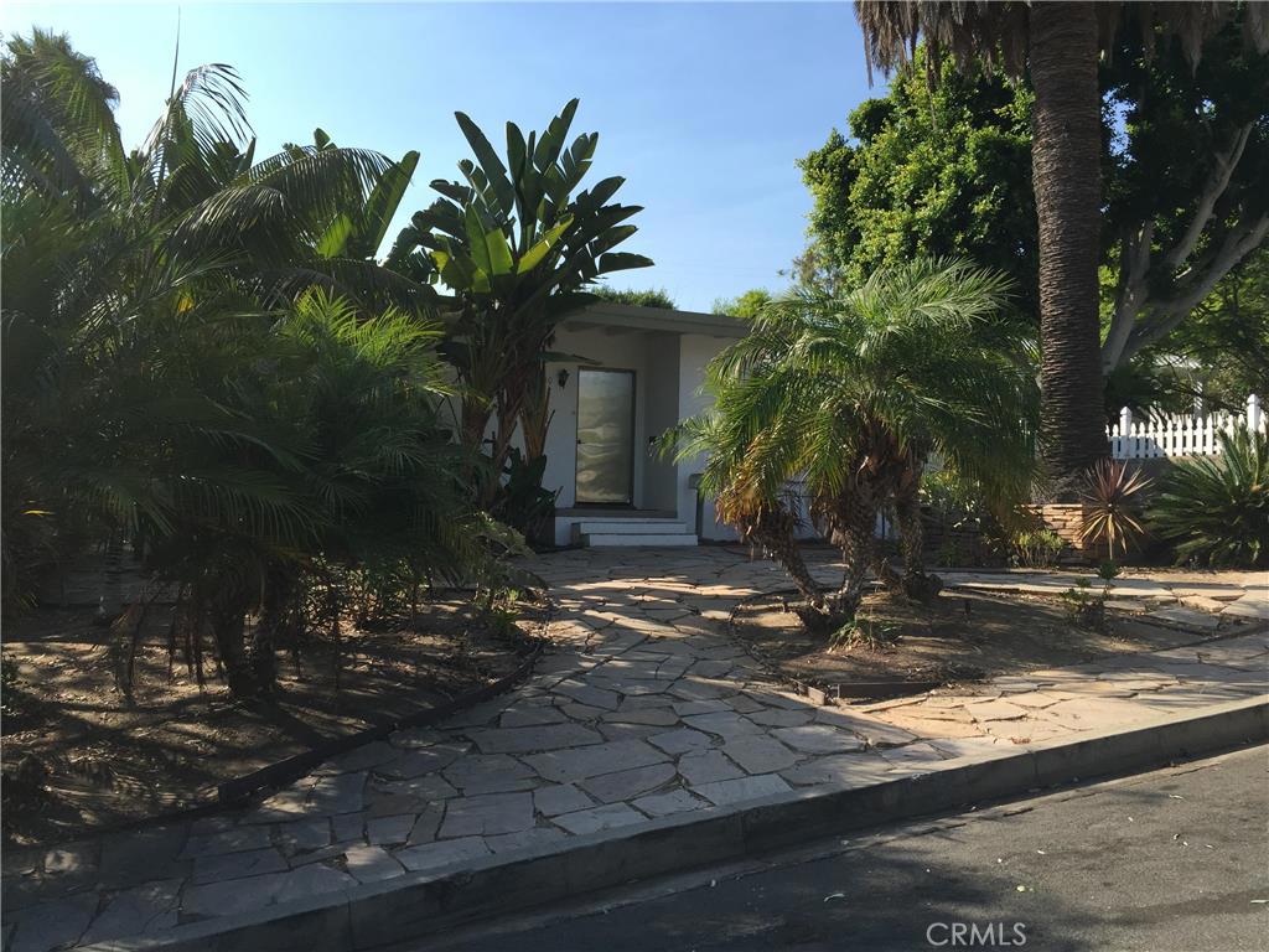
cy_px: 476
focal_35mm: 29
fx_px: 1063
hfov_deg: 61.7
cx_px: 634
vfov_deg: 48.2
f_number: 2.2
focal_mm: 4.15
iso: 32
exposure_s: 1/1199
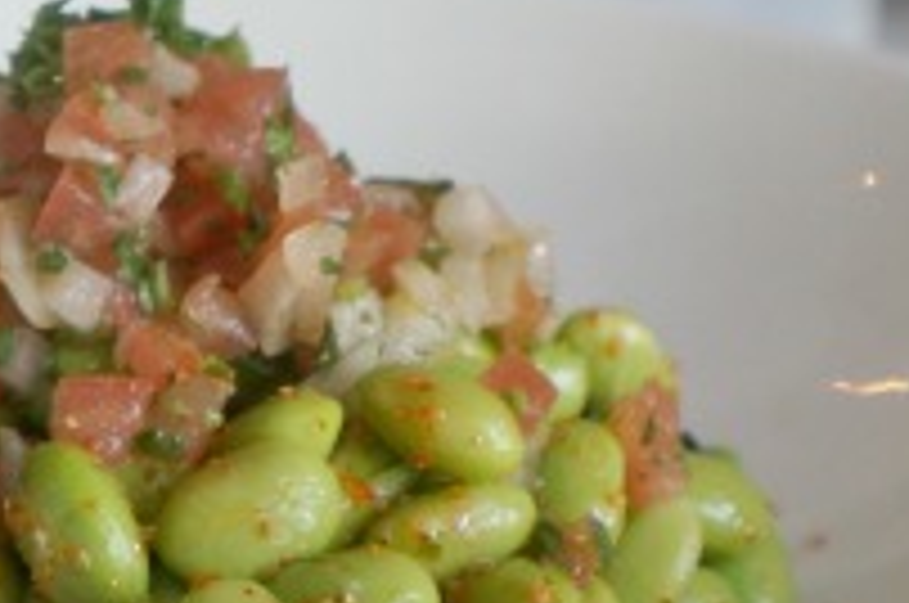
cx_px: 220
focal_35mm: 236
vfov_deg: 5.8
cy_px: 434
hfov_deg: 8.7
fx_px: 5962
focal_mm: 53
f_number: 5
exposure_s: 1/100
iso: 800
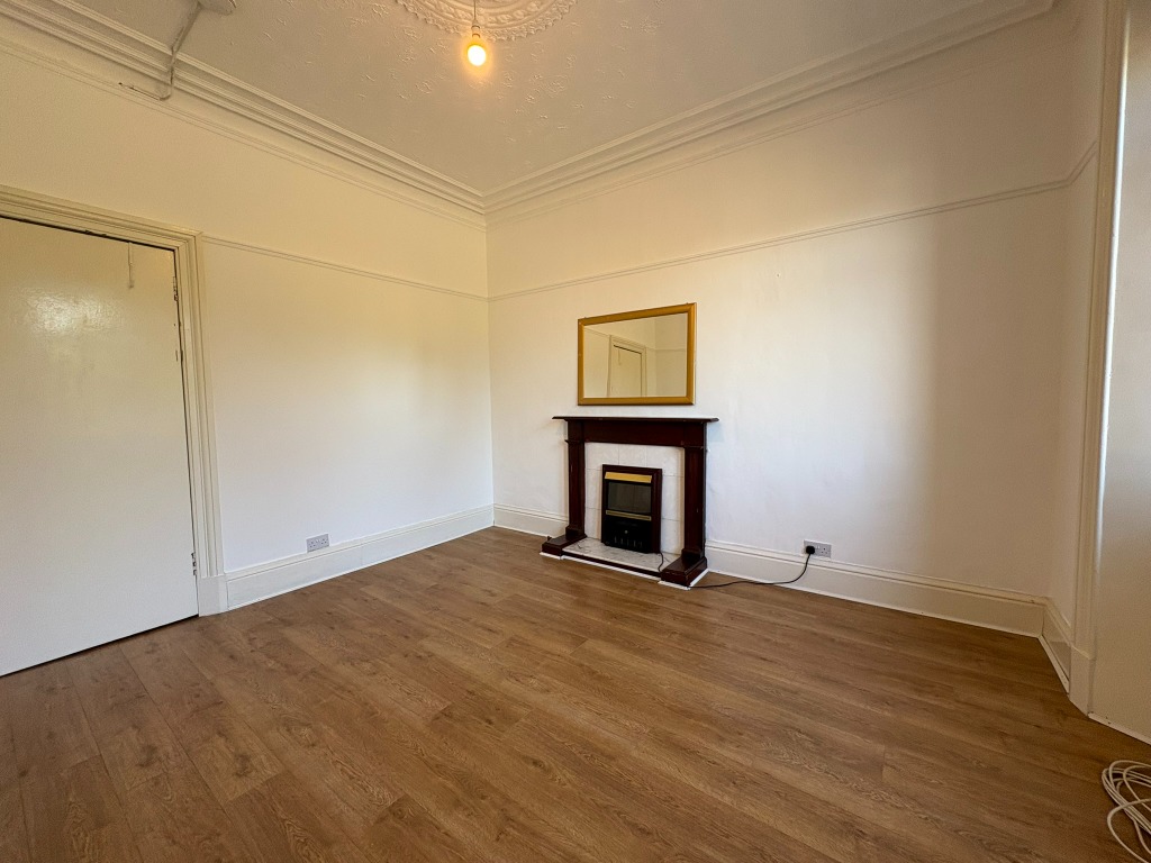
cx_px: 576
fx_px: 466
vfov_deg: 85.7
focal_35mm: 14
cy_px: 432
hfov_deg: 102.1
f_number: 2.2
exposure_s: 1/99
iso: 100
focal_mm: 2.22
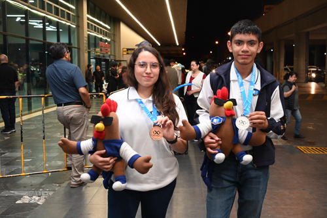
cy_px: 109
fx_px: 381
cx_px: 164
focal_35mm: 42
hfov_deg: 46.4
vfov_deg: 31.9
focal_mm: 42
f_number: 5.6
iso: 2500
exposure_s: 1/100
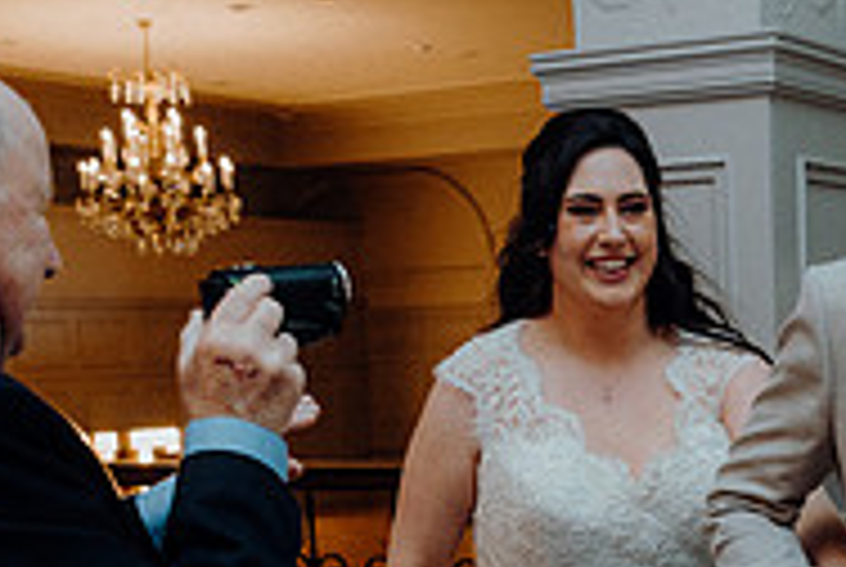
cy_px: 686
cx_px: 738
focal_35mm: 74
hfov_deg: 26.5
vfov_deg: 17.6
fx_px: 1742
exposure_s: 1/160
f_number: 3.5
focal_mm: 24
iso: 2500
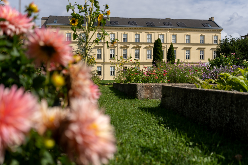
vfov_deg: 34.2
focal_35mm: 39
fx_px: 269
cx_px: 124
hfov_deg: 49.5
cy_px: 82
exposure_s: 1/3200
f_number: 4
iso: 100
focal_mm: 39
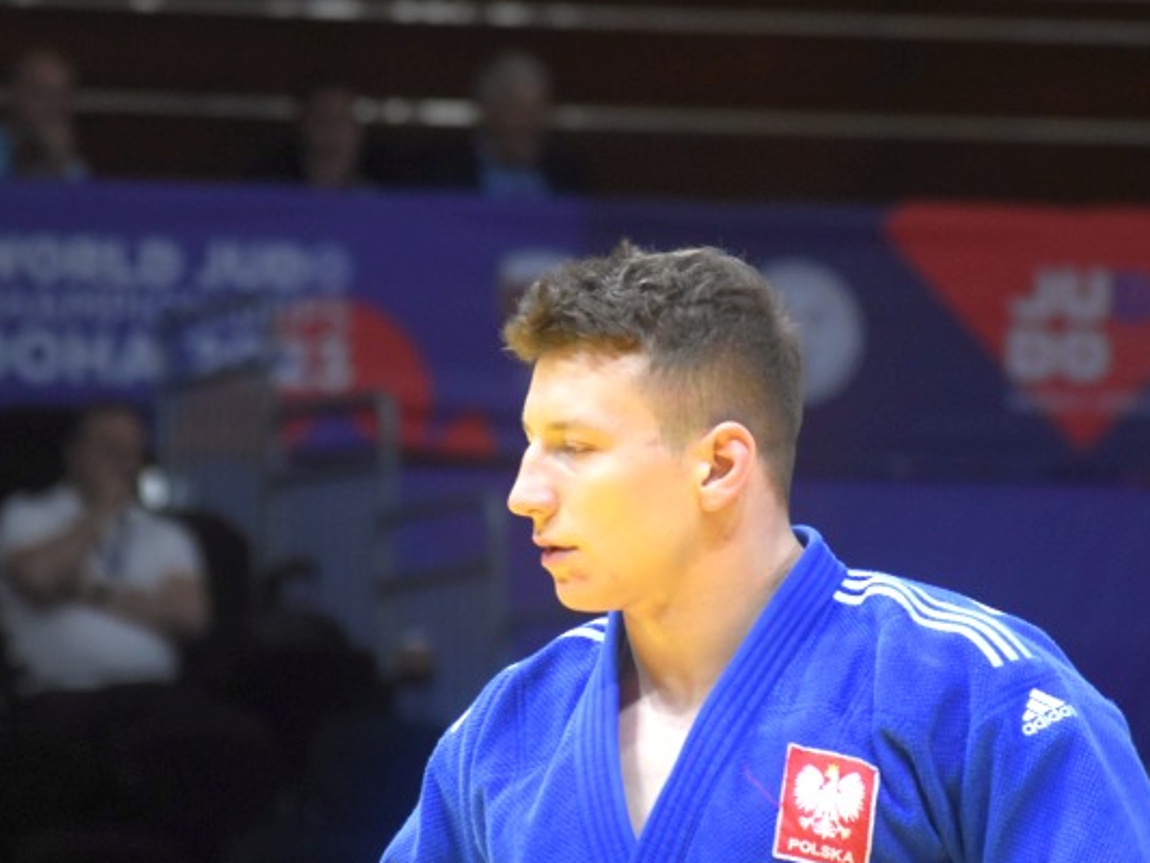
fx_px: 14720
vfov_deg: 3.4
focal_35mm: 443
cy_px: 648
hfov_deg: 4.5
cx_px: 645
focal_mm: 160
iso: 1600
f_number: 5.6
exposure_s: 1/500
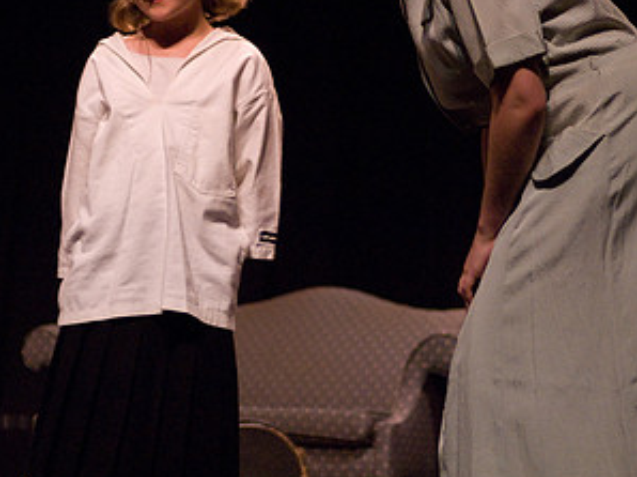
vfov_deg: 9.1
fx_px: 3010
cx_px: 320
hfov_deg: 12.1
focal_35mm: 164
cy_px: 216
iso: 1600
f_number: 2.8
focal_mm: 75
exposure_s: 1/200
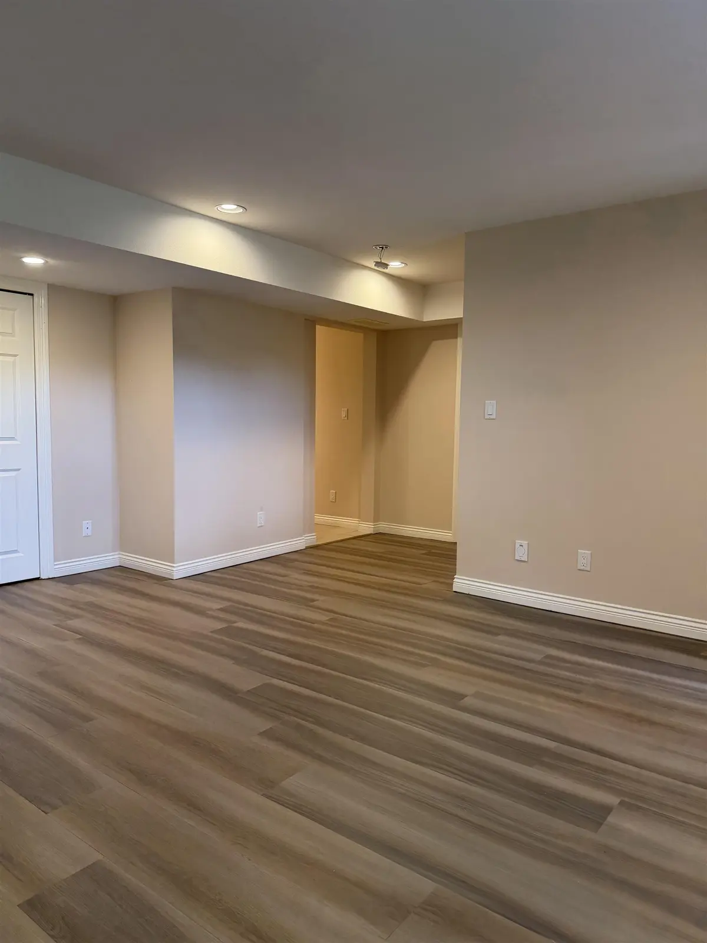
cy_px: 472
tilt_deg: -4.9
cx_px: 354
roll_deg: -0.3
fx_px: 654
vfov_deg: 71.6
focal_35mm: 24
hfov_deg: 56.8
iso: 250
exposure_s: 1/120
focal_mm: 6.76
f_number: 1.78
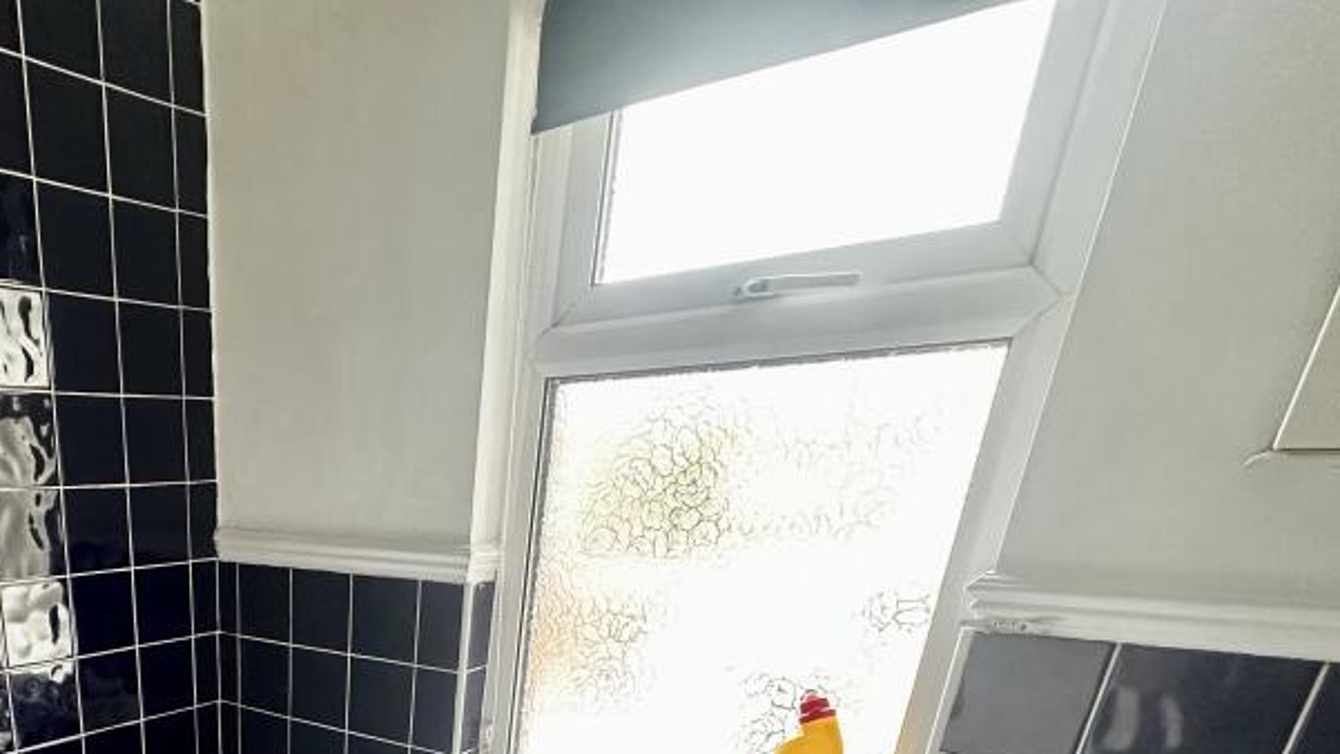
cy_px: 854
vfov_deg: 36.6
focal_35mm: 26
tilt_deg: -23.3
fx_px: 924
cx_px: 239
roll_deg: +1.5
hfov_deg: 64.5
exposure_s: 1/99
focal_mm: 2.22
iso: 125
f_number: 2.2
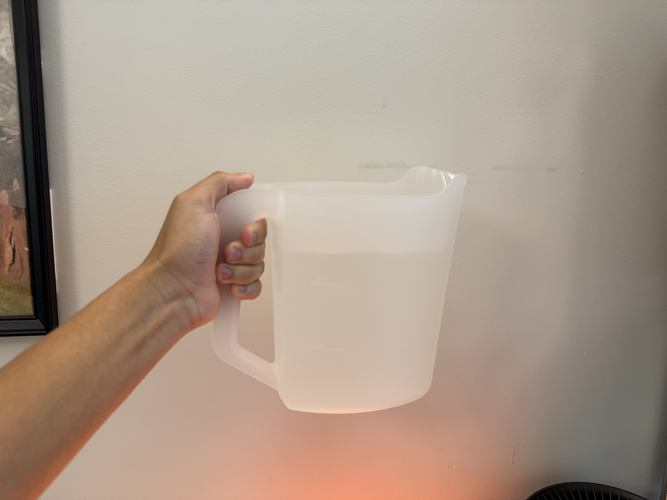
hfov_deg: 71.6
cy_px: 250
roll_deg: -1.6
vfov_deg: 56.8
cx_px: 334
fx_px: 462
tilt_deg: -11.1
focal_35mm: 24
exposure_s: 1/60
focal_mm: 6.76
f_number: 1.78
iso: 125
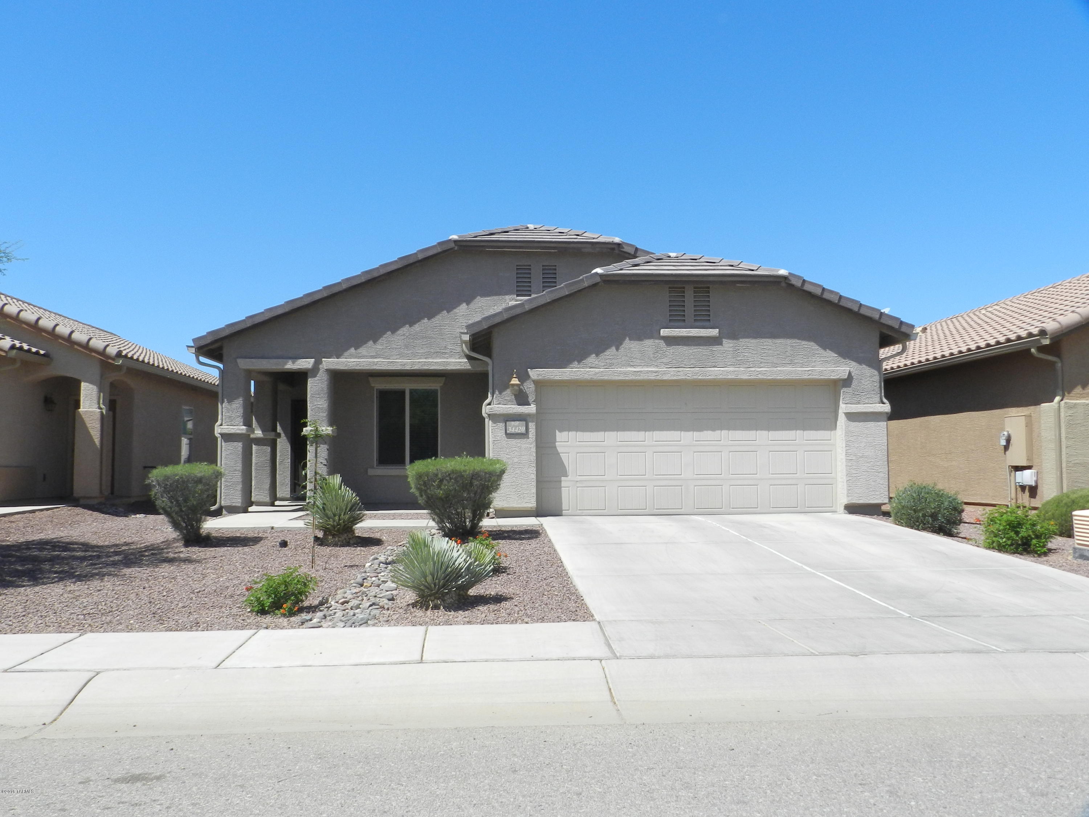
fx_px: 881
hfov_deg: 63.4
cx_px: 544
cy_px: 408
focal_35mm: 28
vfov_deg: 49.7
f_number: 4.5
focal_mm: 5
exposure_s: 1/1250
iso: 220
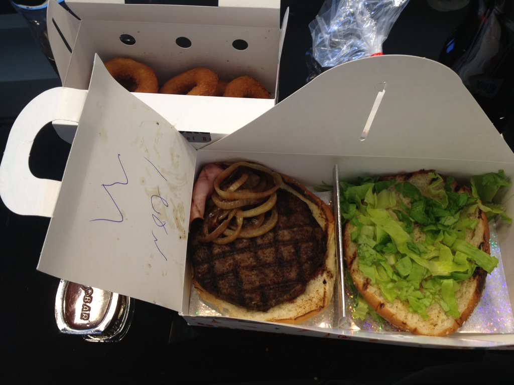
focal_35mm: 35
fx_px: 520
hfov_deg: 52.6
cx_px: 257
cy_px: 192
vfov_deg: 40.7
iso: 50
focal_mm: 4.28
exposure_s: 1/24
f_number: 2.4
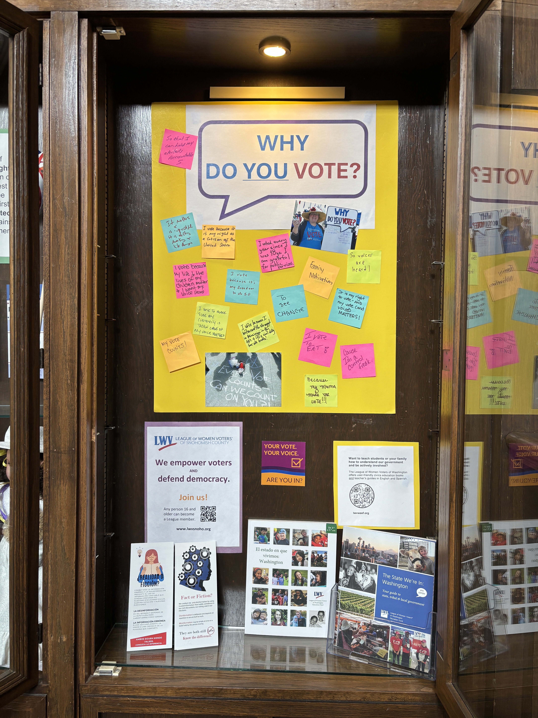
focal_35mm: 26
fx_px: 539
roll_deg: -1.6
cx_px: 269
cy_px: 359
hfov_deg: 53.1
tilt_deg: -2.0
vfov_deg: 67.3
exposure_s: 1/120
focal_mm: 5.96
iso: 80
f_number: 1.6
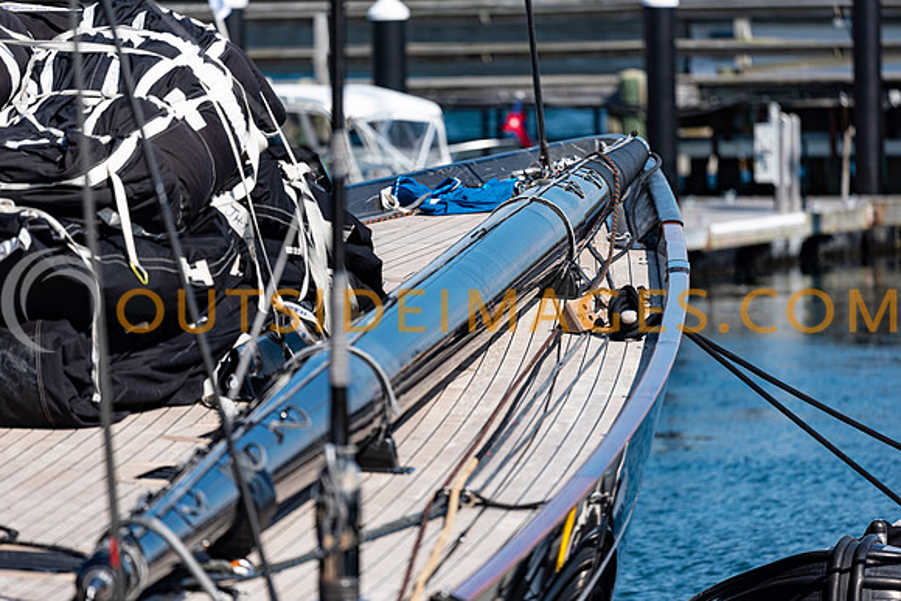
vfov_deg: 4.6
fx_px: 7510
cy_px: 300
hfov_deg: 6.9
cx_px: 450
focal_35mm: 300
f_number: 4
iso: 100
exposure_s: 1/1250
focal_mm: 300
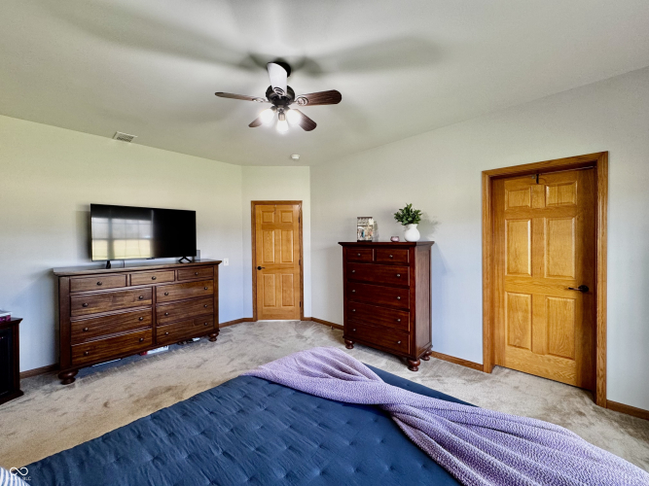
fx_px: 262
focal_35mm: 14
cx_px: 324
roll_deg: +0.4
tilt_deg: -1.7
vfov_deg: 85.7
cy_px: 243
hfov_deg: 102.1
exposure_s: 1/60
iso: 160
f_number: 2.2
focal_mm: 2.22
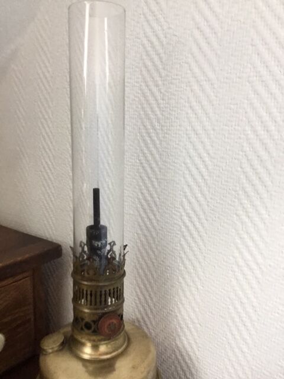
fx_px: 339
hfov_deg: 45.4
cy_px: 190
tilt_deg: -12.0
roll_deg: -1.0
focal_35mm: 31
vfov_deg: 58.4
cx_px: 142
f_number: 2.4
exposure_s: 1/33
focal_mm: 3.3
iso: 64
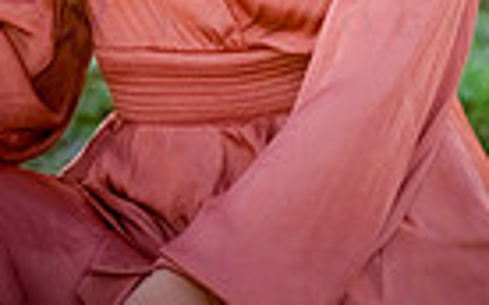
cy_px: -429
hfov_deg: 4.4
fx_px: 6432
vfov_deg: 2.7
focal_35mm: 483
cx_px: 252
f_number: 4.5
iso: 1250
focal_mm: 145
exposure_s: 1/320
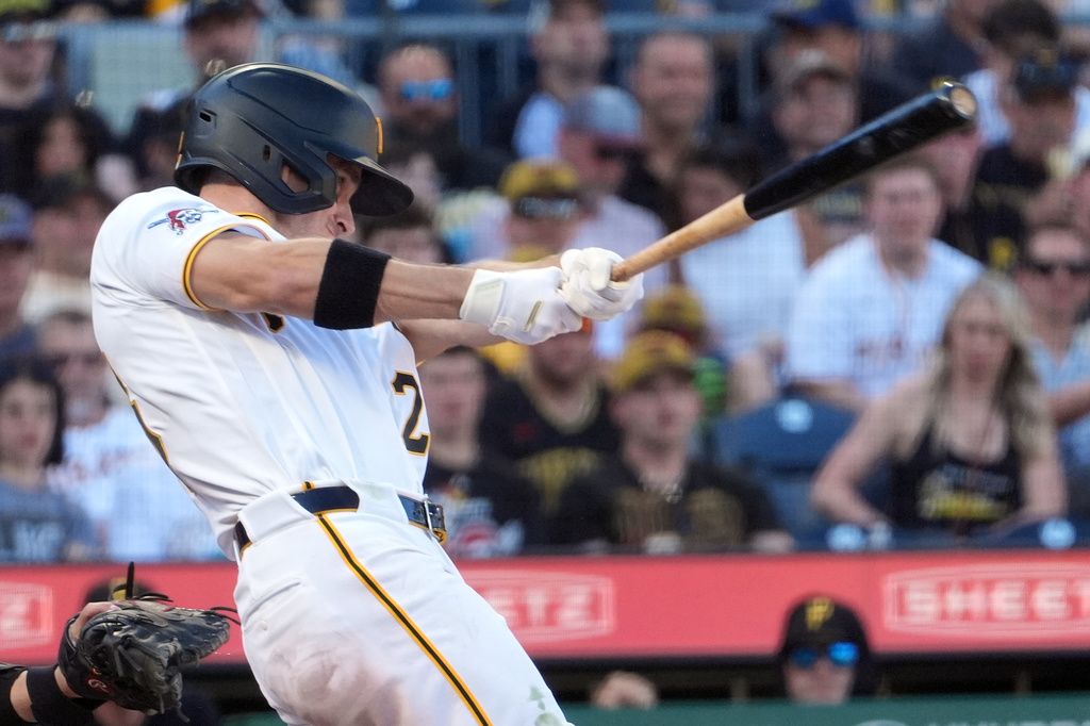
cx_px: 545
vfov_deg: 3.5
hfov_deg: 5.3
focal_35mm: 388
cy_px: 363
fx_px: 11743
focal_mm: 388
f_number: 5.6
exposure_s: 1/2000
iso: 3200
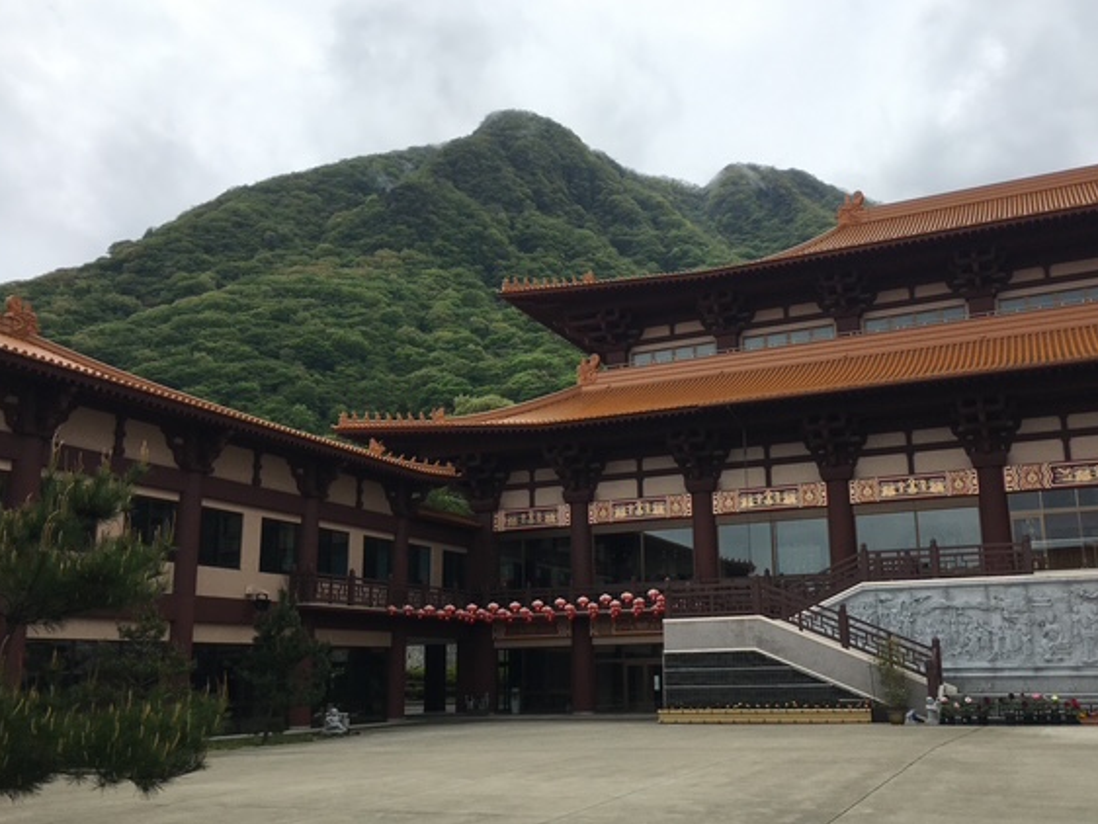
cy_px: 449
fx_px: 1047
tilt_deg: +12.2
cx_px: 615
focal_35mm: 33
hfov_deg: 55.2
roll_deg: +0.7
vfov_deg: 42.9
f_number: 2.2
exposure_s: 1/2747
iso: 25
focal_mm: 4.15
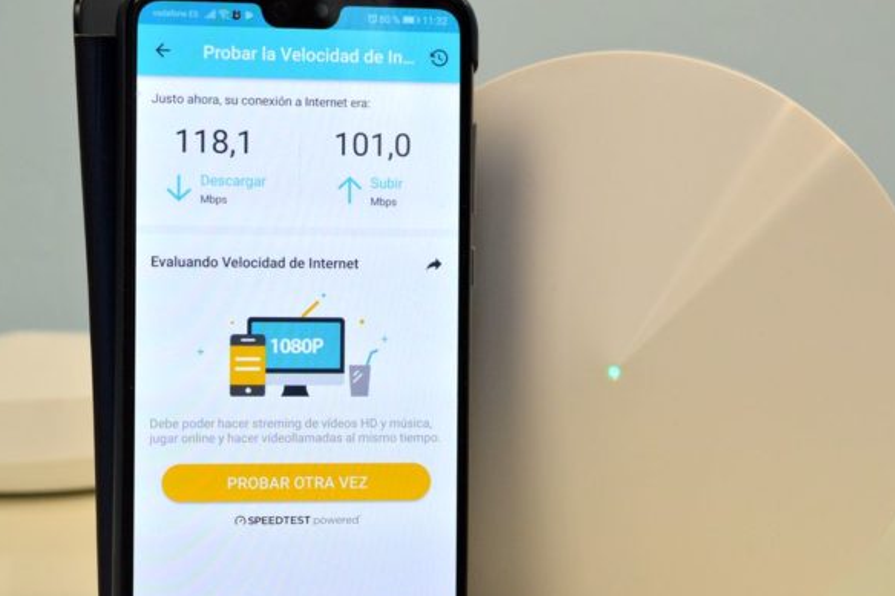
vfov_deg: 17.7
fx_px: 1914
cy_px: 303
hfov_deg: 26.3
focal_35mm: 77
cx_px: 455
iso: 1600
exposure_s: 1/50
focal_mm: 50
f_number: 10
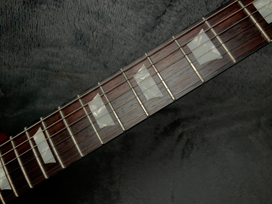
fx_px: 228
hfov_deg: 61.7
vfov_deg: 48.2
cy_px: 102
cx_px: 136
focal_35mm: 29
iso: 16
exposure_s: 1/728
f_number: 1.8
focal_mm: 3
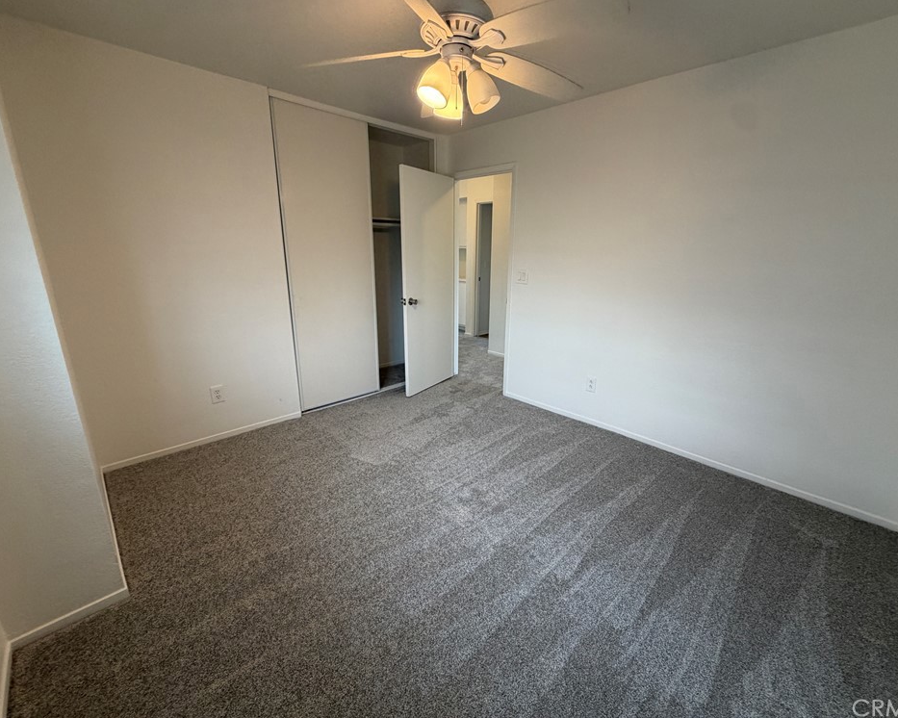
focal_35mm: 15
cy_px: 352
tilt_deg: -14.5
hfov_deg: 96.7
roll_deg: +0.2
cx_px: 474
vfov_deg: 84.0
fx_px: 399
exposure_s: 1/120
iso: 250
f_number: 2.2
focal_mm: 2.22
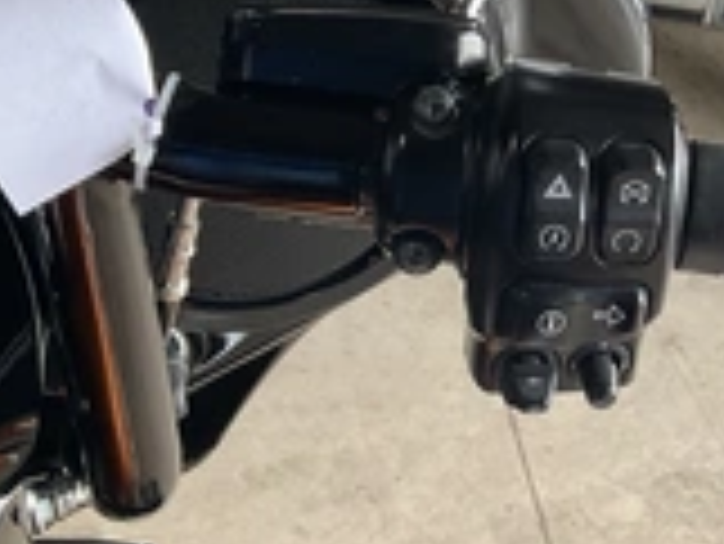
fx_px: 1507
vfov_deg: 20.2
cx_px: 643
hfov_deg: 26.2
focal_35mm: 72
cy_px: 94
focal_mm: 3
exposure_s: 1/122
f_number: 1.8
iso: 50
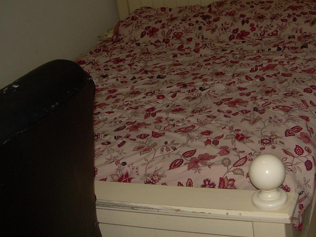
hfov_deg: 36.4
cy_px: 93
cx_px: 213
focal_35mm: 52
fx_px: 475
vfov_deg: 28.0
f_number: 2.8
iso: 50
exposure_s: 1/60
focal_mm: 6.3
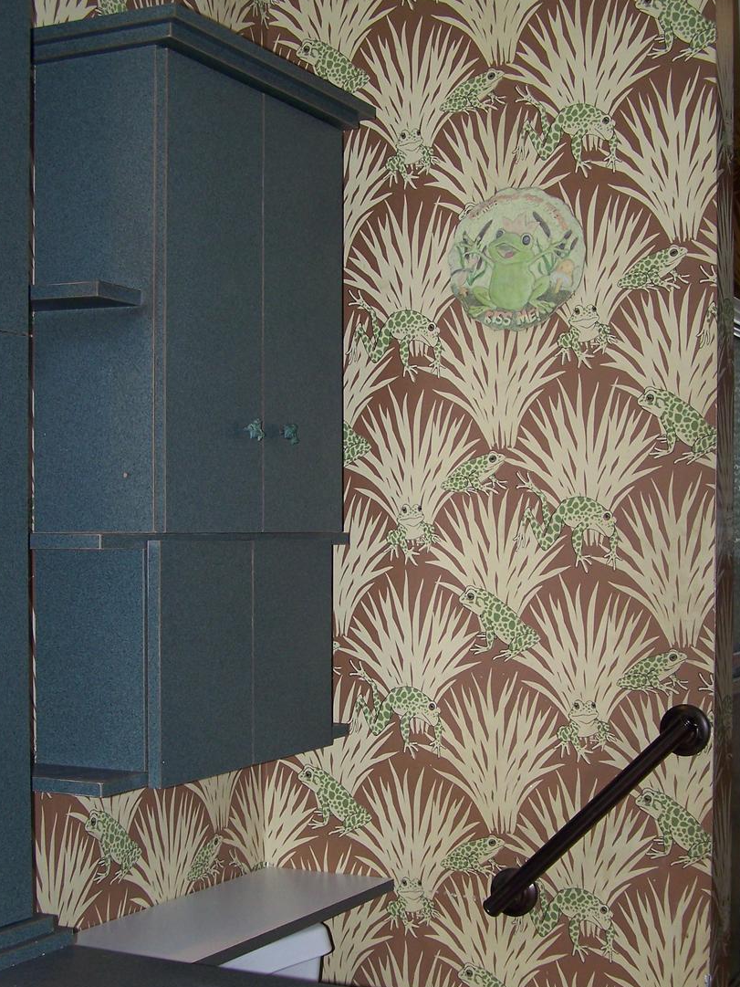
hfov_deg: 27.0
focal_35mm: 54
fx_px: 1539
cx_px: 440
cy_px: 570
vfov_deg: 35.5
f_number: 2.8
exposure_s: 1/60
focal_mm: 6.3
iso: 80
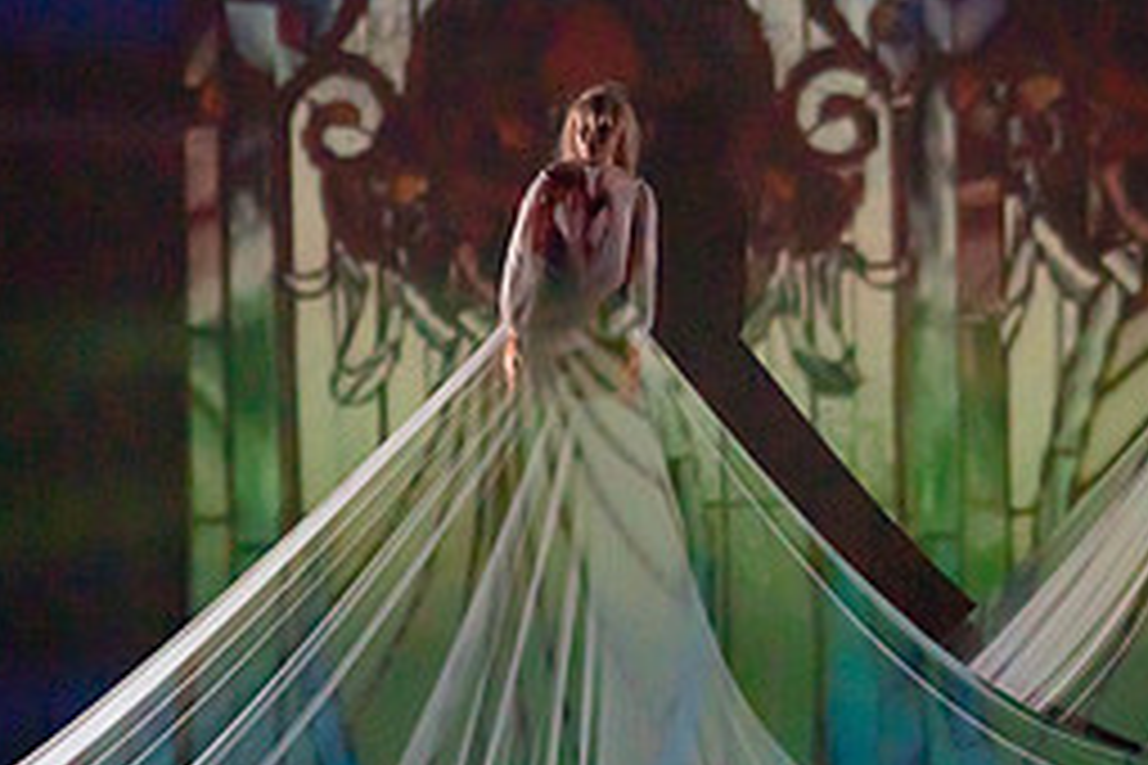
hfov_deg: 5.1
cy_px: 254
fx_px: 12850
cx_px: 1139
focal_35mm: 403
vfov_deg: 3.4
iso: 6400
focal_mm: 173
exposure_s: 1/320
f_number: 5.6
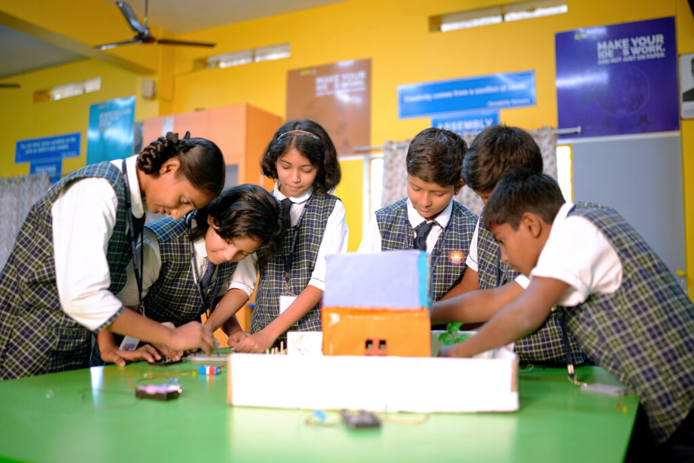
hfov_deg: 54.4
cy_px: 232
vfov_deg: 37.9
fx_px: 675
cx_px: 347
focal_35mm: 35
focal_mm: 35
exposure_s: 1/160
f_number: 1.4
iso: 640
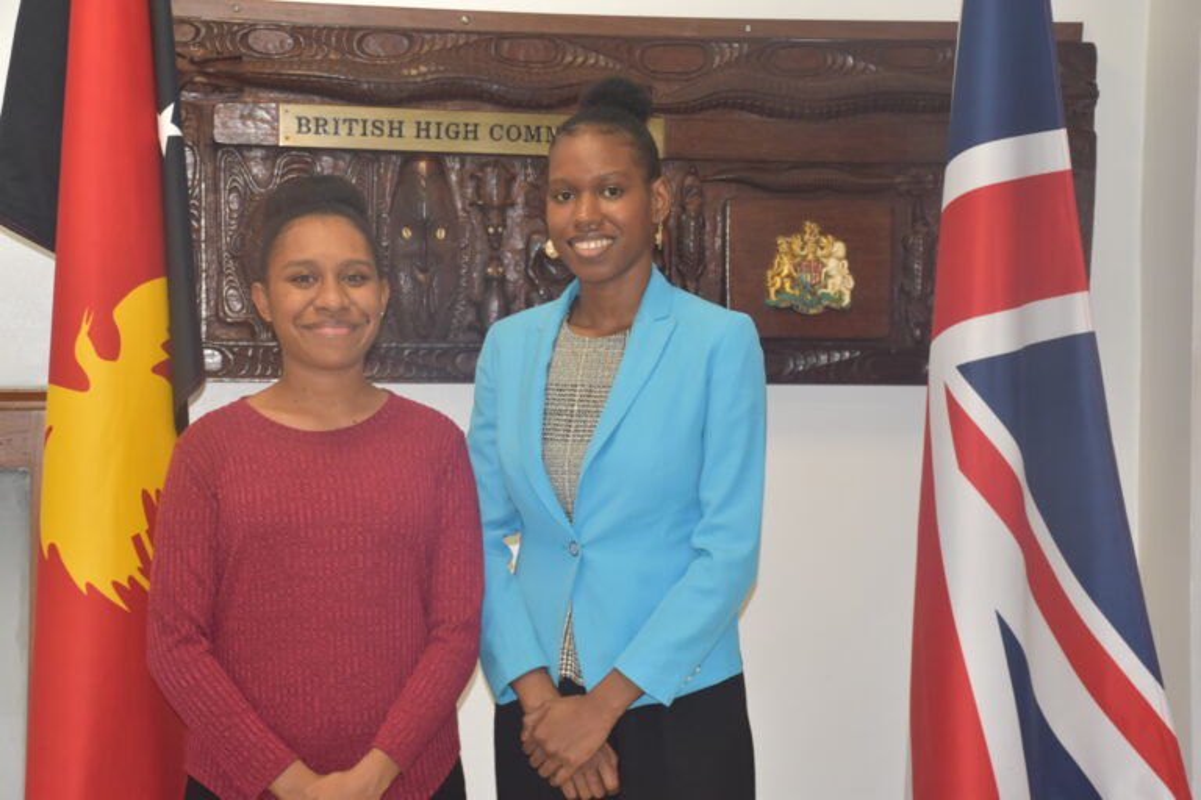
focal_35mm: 72
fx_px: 2402
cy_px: 400
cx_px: 600
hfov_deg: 28.1
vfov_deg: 18.9
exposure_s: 1/80
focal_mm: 48
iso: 800
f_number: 4.5
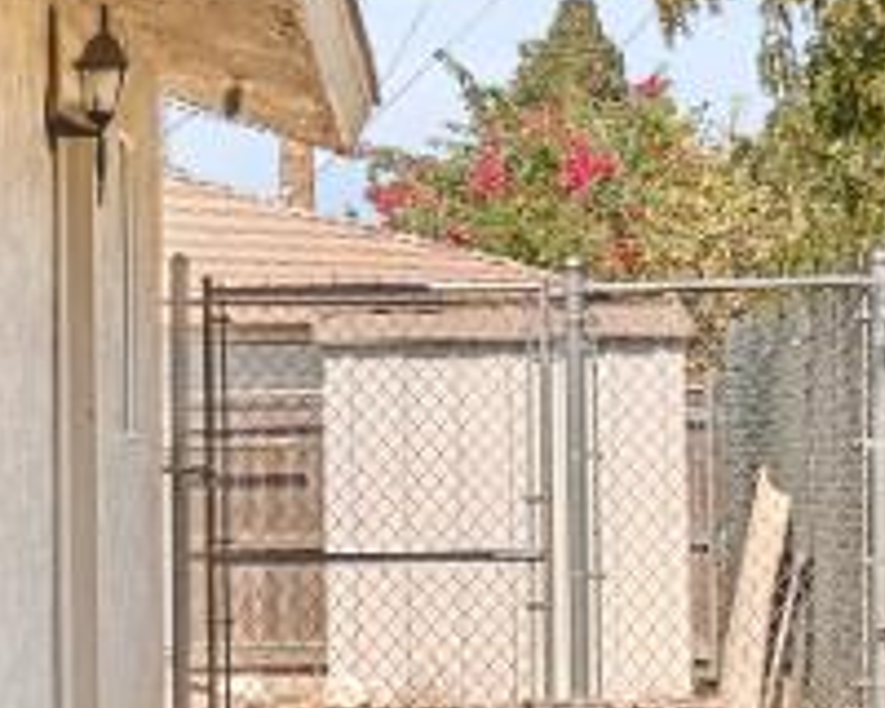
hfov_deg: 10.5
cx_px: 650
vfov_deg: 8.4
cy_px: 447
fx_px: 4793
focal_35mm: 183
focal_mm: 26
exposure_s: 1/25
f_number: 7.1
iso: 80
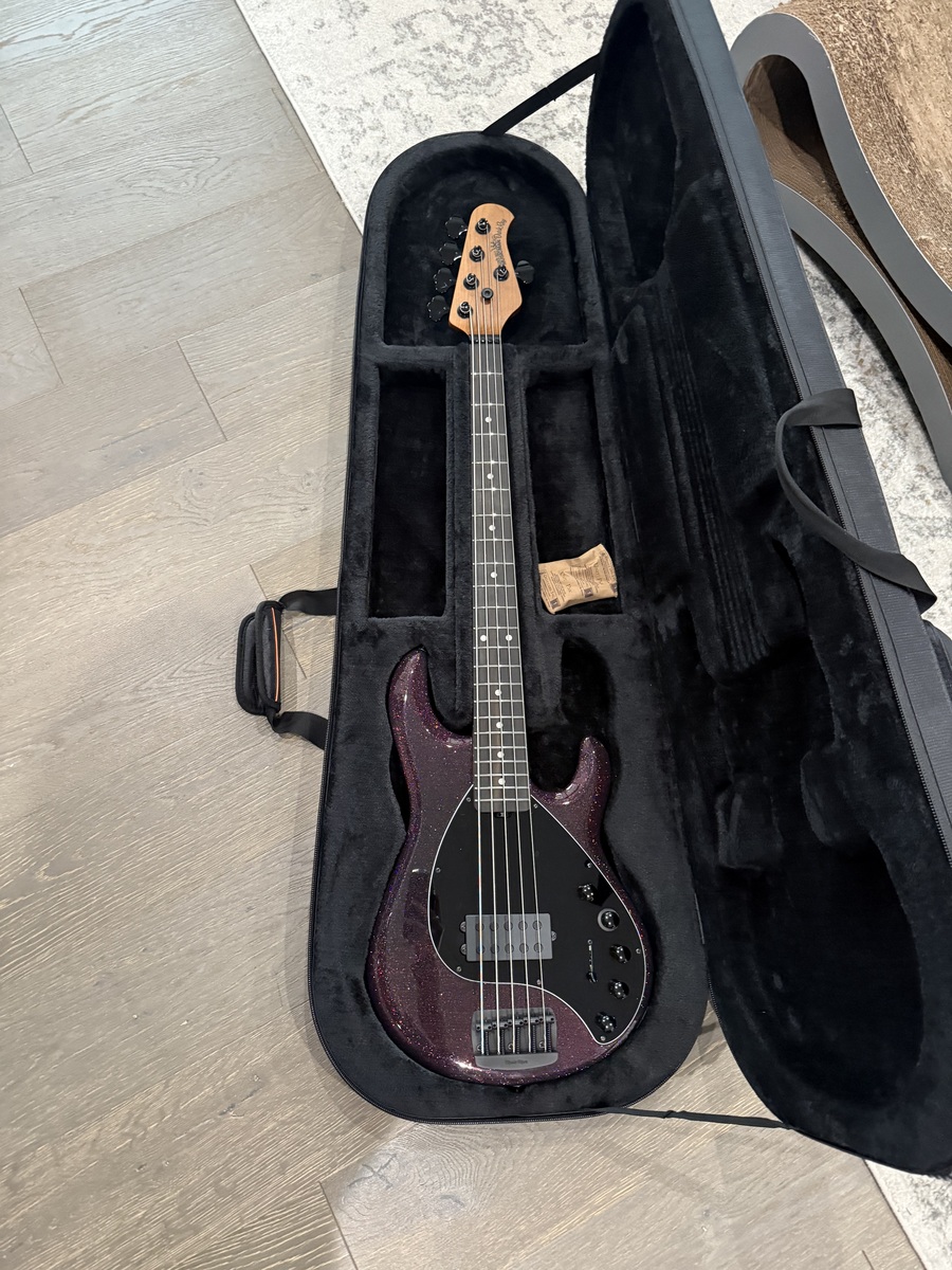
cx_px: 476
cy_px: 635
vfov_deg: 71.6
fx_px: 880
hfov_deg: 56.8
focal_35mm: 24
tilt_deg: -73.1
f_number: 1.78
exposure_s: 1/40
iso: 800
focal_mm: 6.76
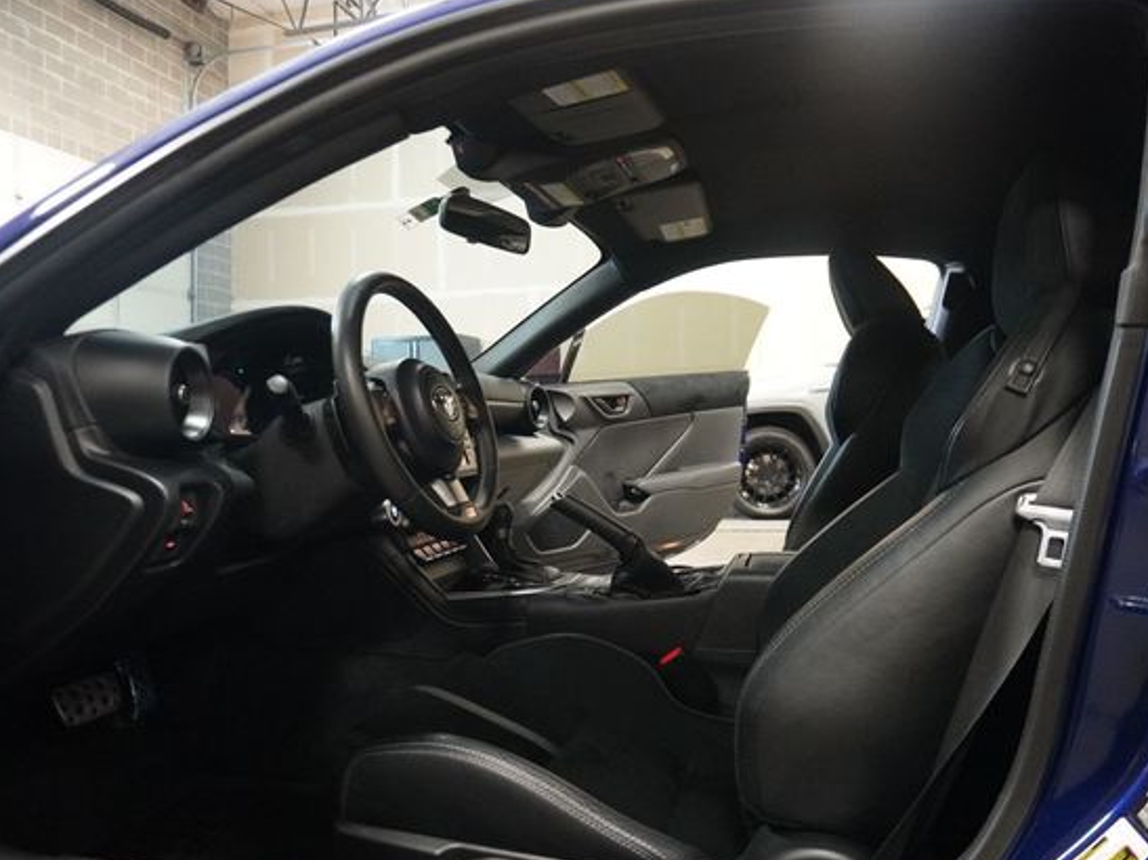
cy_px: 426
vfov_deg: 51.3
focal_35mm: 27
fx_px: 895
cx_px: 617
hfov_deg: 65.2
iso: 6400
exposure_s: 1/100
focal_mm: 16
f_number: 3.5
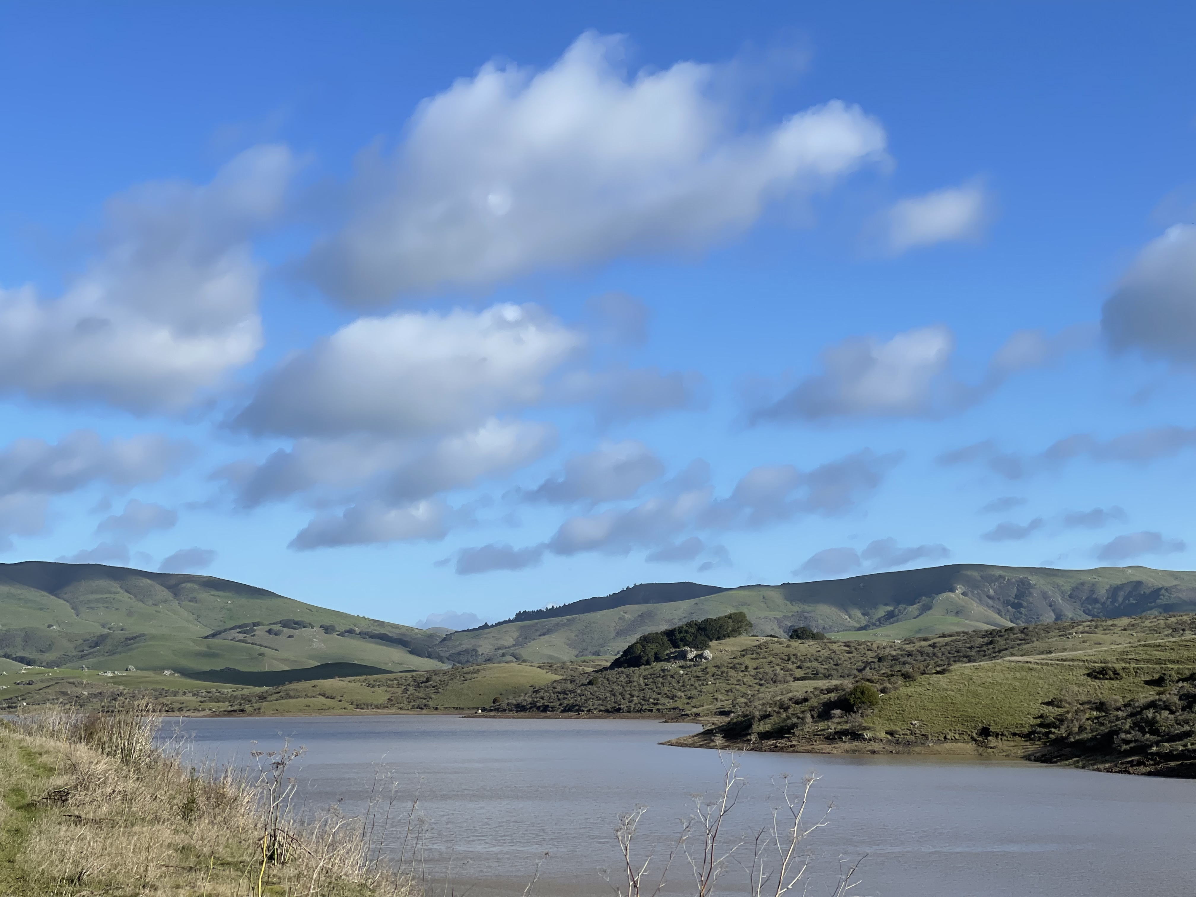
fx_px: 2211
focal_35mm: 64
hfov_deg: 30.3
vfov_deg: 22.9
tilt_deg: +6.4
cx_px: 598
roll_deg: +0.6
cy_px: 448
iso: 20
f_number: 2.2
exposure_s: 1/1531
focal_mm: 7.5
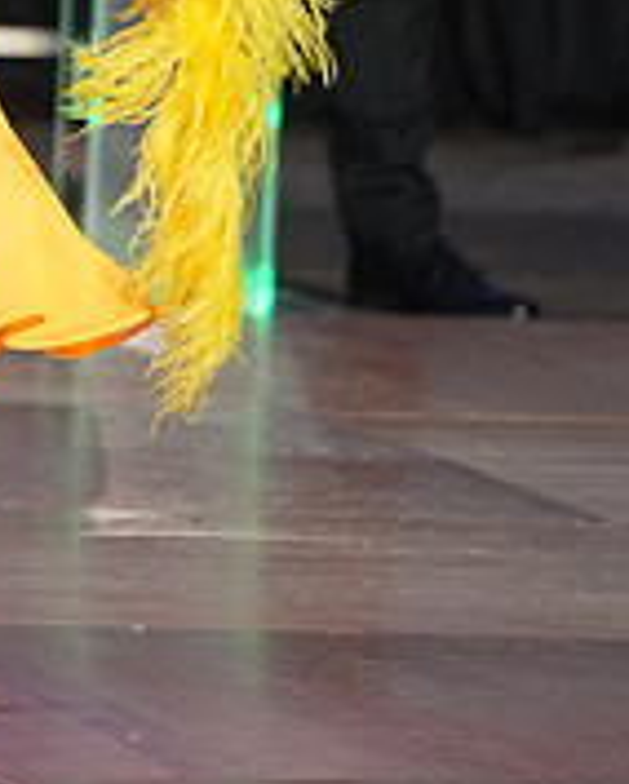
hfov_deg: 2.5
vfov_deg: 3.1
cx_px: -197
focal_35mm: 614
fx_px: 14263
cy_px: -323
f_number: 4
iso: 2500
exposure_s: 1/400
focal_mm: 200
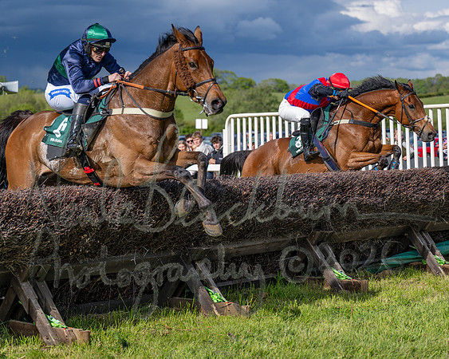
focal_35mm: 87
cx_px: 254
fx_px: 1159
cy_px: 182
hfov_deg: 21.9
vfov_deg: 17.6
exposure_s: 1/2000
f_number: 2.8
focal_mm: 70
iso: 100
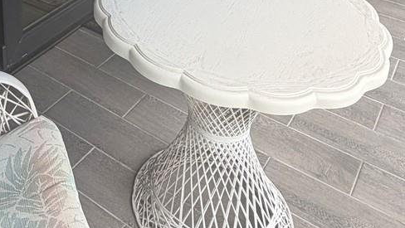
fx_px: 537
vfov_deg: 20.8
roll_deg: +1.4
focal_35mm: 50
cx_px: 61
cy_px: -102
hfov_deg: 39.1
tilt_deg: -16.7
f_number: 2.2
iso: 40
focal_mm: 2.22
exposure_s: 1/130
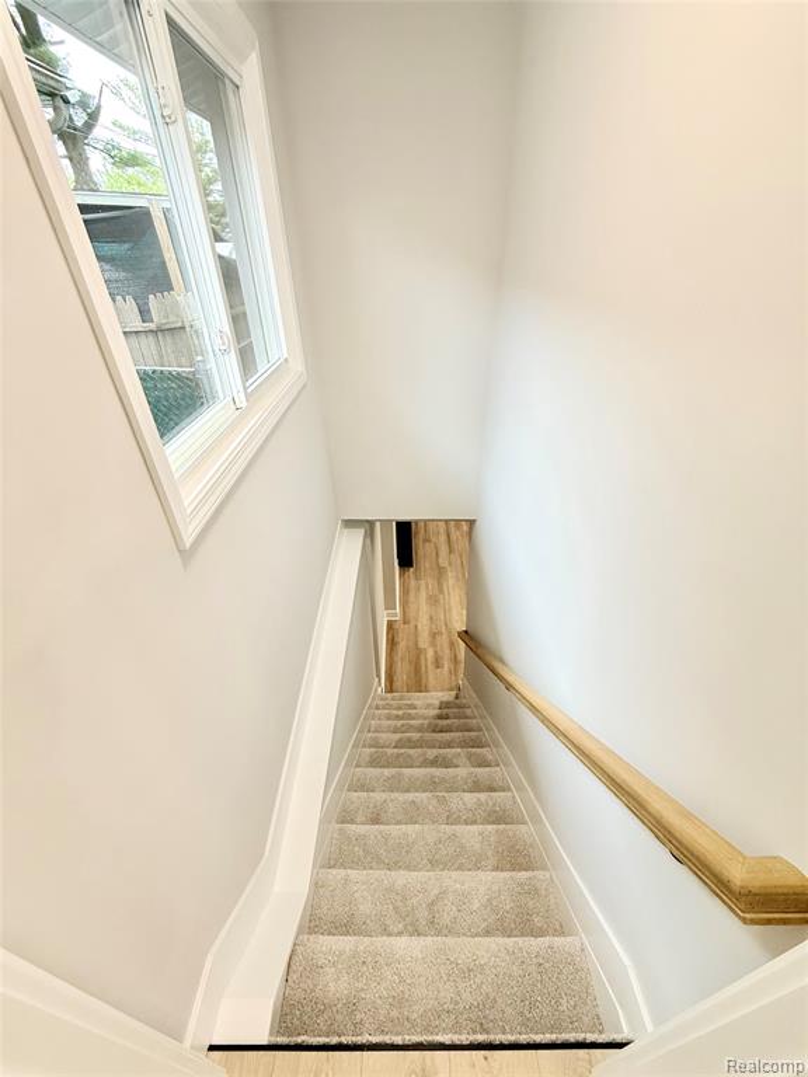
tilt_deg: -33.5
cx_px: 404
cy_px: 538
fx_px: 436
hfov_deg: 85.7
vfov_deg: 102.1
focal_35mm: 14
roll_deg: +0.8
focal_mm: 2.22
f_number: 2.2
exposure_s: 1/120
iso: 125
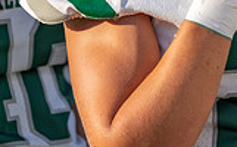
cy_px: -123
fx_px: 2998
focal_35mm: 465
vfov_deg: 2.8
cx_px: 222
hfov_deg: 4.5
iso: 100
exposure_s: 1/1600
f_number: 2.8
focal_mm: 118
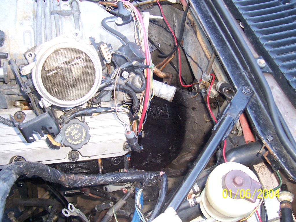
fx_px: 291
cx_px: 148
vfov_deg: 41.8
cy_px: 111
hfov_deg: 54.0
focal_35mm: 34
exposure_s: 1/60
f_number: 2.7
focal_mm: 5.6
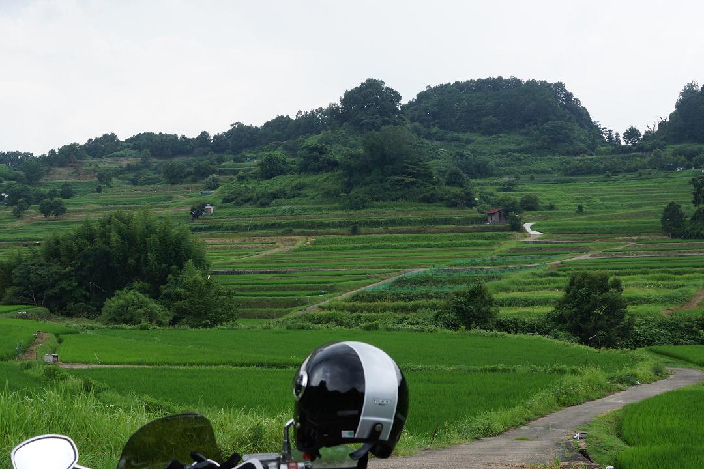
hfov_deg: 37.9
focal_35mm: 52
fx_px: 1027
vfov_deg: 25.8
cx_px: 352
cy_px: 234
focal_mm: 35
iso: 100
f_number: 9
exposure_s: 1/100
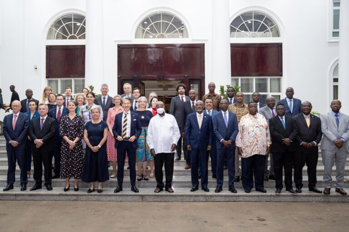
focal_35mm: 31
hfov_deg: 60.3
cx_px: 174
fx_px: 301
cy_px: 116
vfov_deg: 42.3
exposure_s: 1/500
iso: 2000
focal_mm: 31
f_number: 5.6
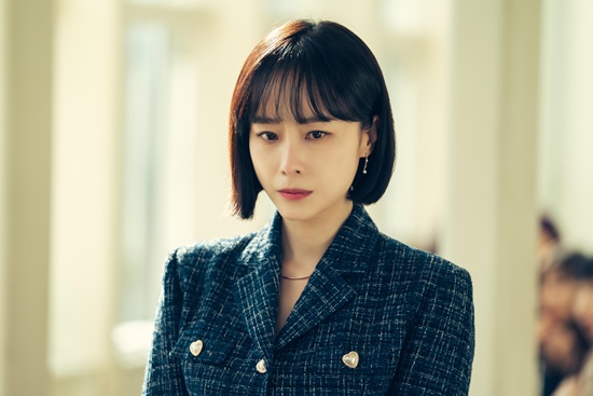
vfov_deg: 9.1
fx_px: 2488
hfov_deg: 13.6
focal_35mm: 151
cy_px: 198
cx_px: 296
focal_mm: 151
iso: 200
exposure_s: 1/400
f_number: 2.8
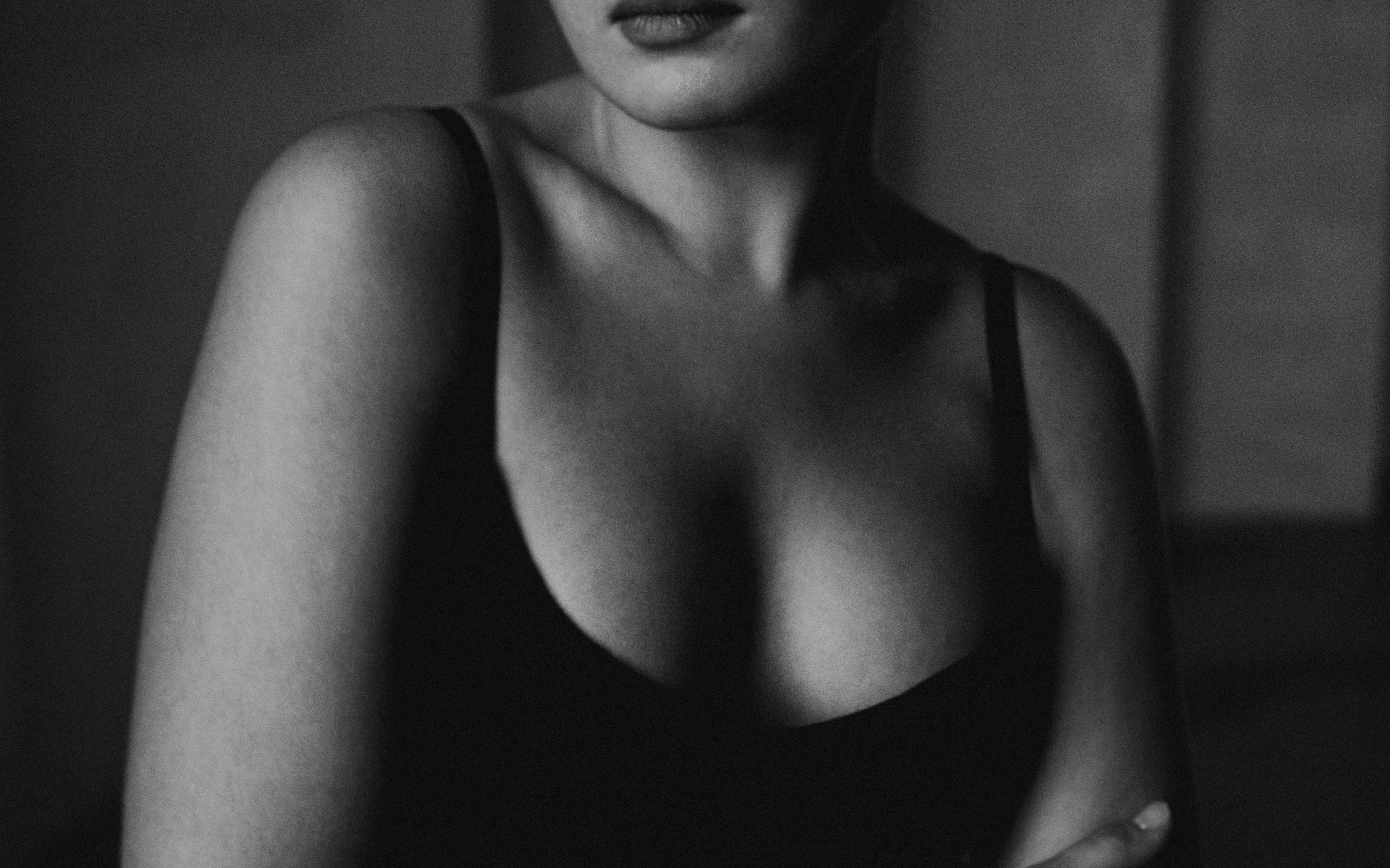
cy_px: 258
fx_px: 2046
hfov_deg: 37.5
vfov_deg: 23.8
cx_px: 701
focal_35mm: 54
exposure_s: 1/125
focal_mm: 35
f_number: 4
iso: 640
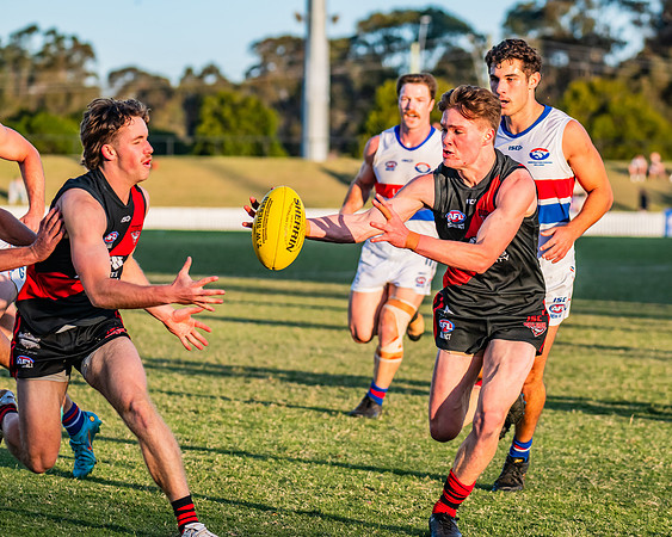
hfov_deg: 9.3
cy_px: 247
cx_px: 436
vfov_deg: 7.4
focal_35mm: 208
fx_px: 4126
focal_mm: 170
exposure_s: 1/1600
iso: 800
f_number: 5.6
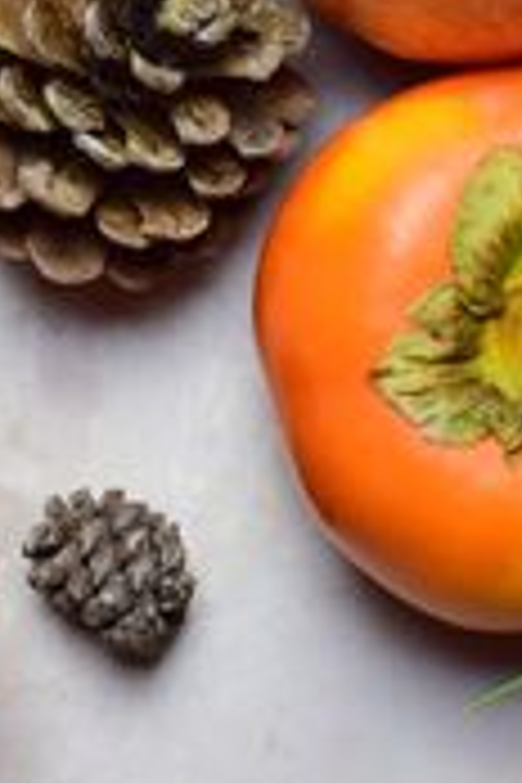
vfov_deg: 9.3
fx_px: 4785
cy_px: 34
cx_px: 176
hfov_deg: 6.2
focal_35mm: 220
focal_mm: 50
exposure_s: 1/2.5
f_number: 14
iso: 100
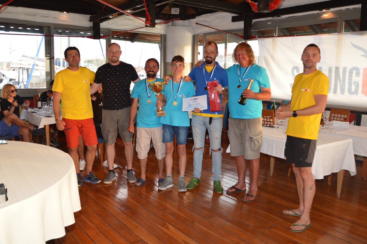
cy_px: 122
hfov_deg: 59.5
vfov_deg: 41.6
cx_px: 184
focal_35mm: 32
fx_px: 321
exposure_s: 1/60
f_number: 4
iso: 400
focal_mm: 21
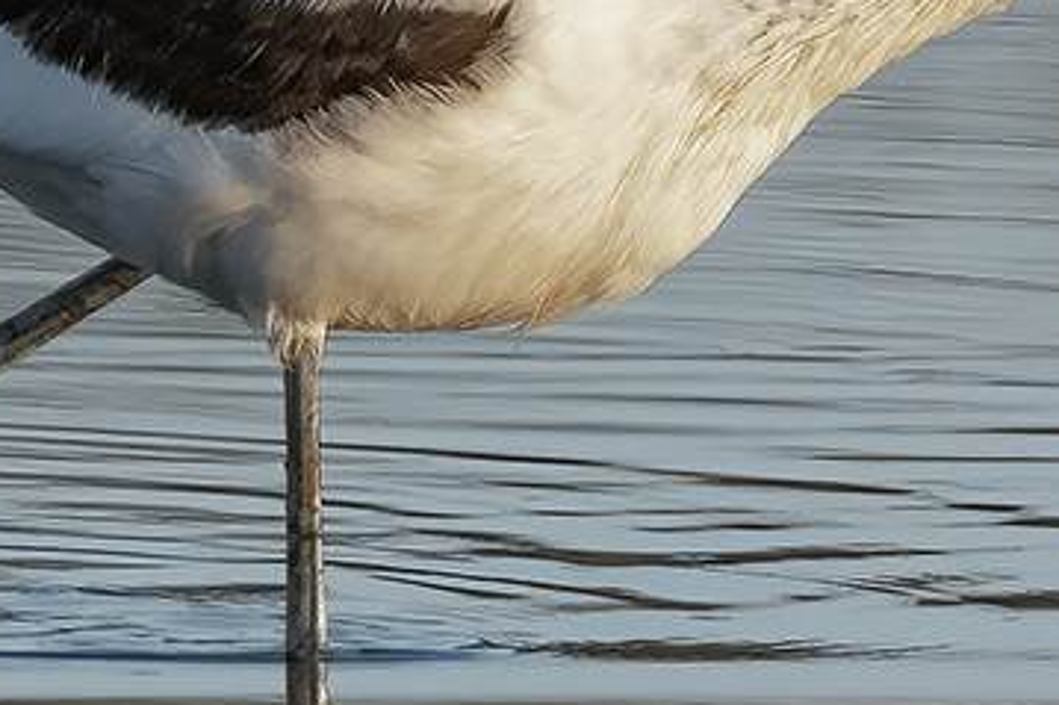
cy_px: 487
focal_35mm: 4510
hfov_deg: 0.5
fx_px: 132602
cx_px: 1392
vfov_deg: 0.3
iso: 1000
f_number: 8
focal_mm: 600
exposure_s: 1/1000
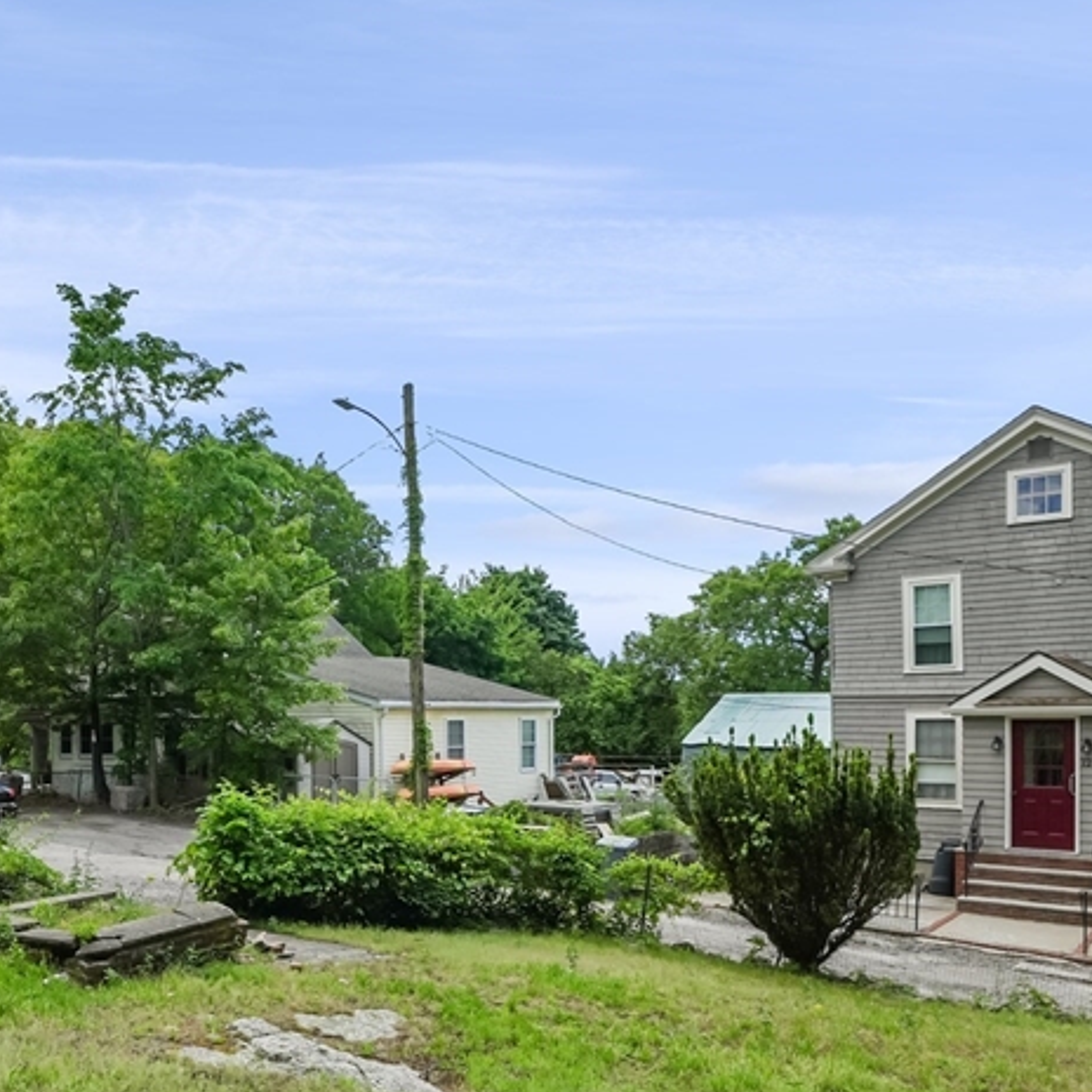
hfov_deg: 52.7
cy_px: 735
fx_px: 1071
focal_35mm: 30
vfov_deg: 52.9
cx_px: 344
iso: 400
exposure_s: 1/800
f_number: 8
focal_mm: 16
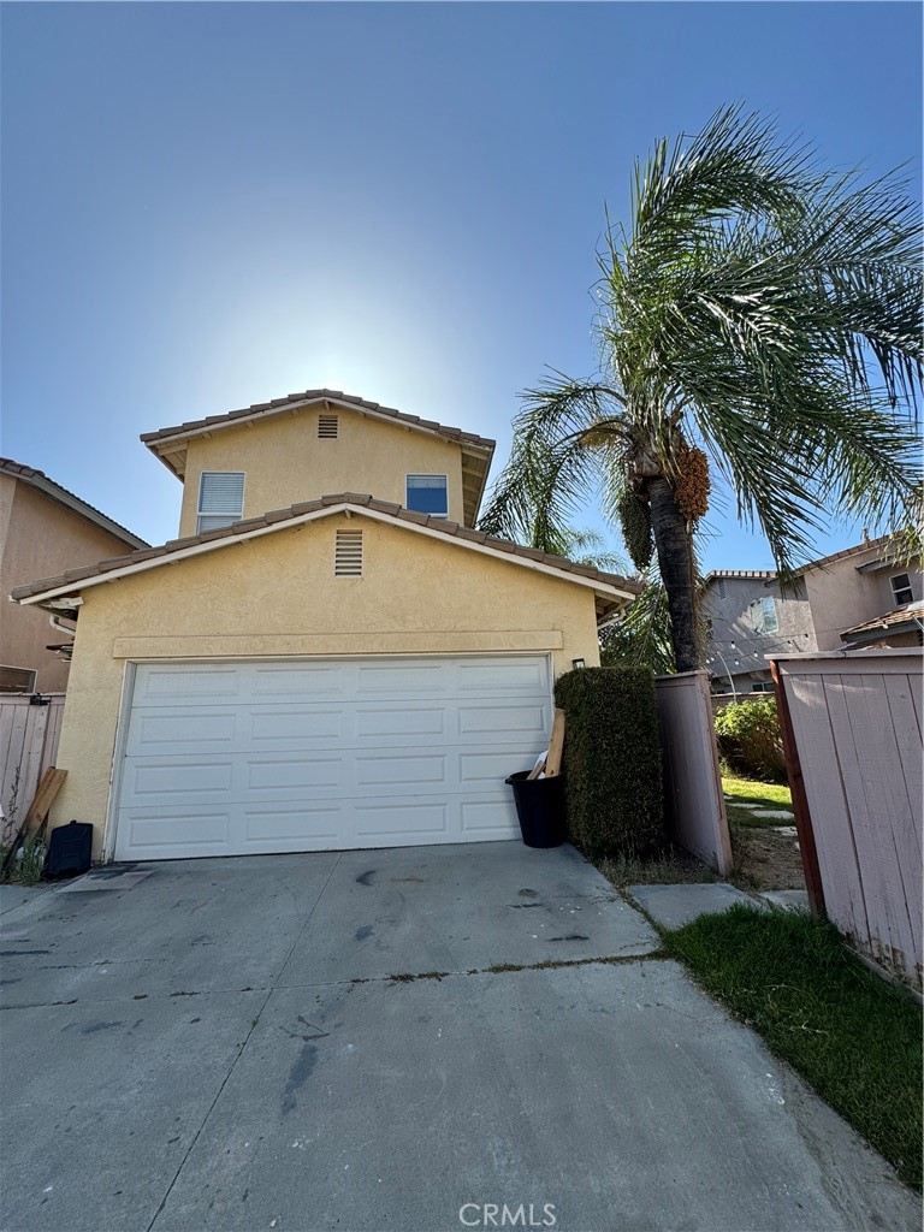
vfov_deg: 102.1
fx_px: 498
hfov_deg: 85.7
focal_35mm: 14
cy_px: 616
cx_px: 462
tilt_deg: +12.3
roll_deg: +2.3
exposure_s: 1/1323
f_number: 2.2
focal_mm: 2.22
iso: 50
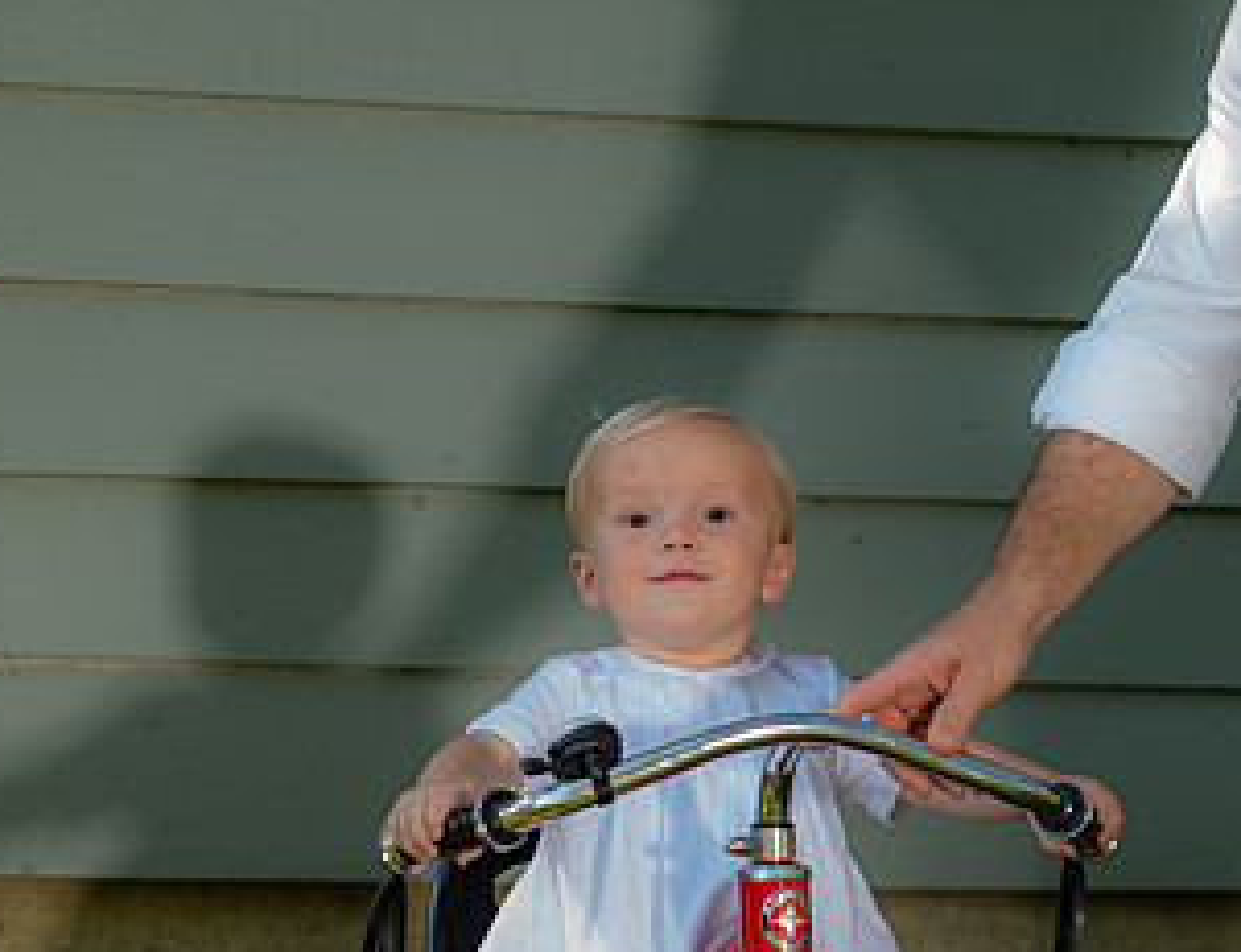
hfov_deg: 8.0
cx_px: 613
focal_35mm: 245
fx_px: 8857
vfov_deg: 6.1
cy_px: 994
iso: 50
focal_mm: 105
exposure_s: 1/125
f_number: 2.8
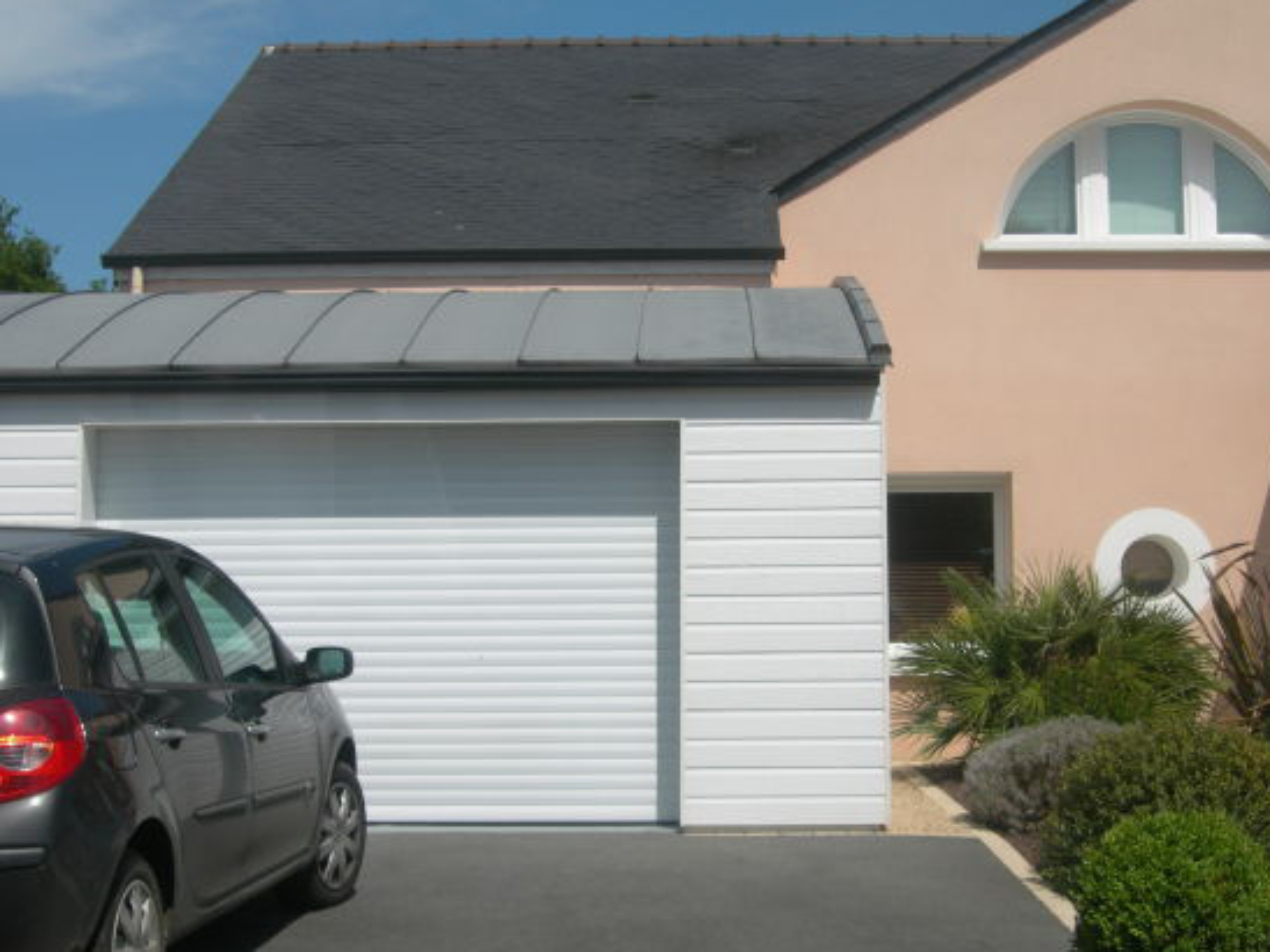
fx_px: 1871
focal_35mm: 51
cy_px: 476
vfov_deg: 28.5
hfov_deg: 37.5
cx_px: 635
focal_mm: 10.6
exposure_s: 1/791
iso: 50
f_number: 5.4
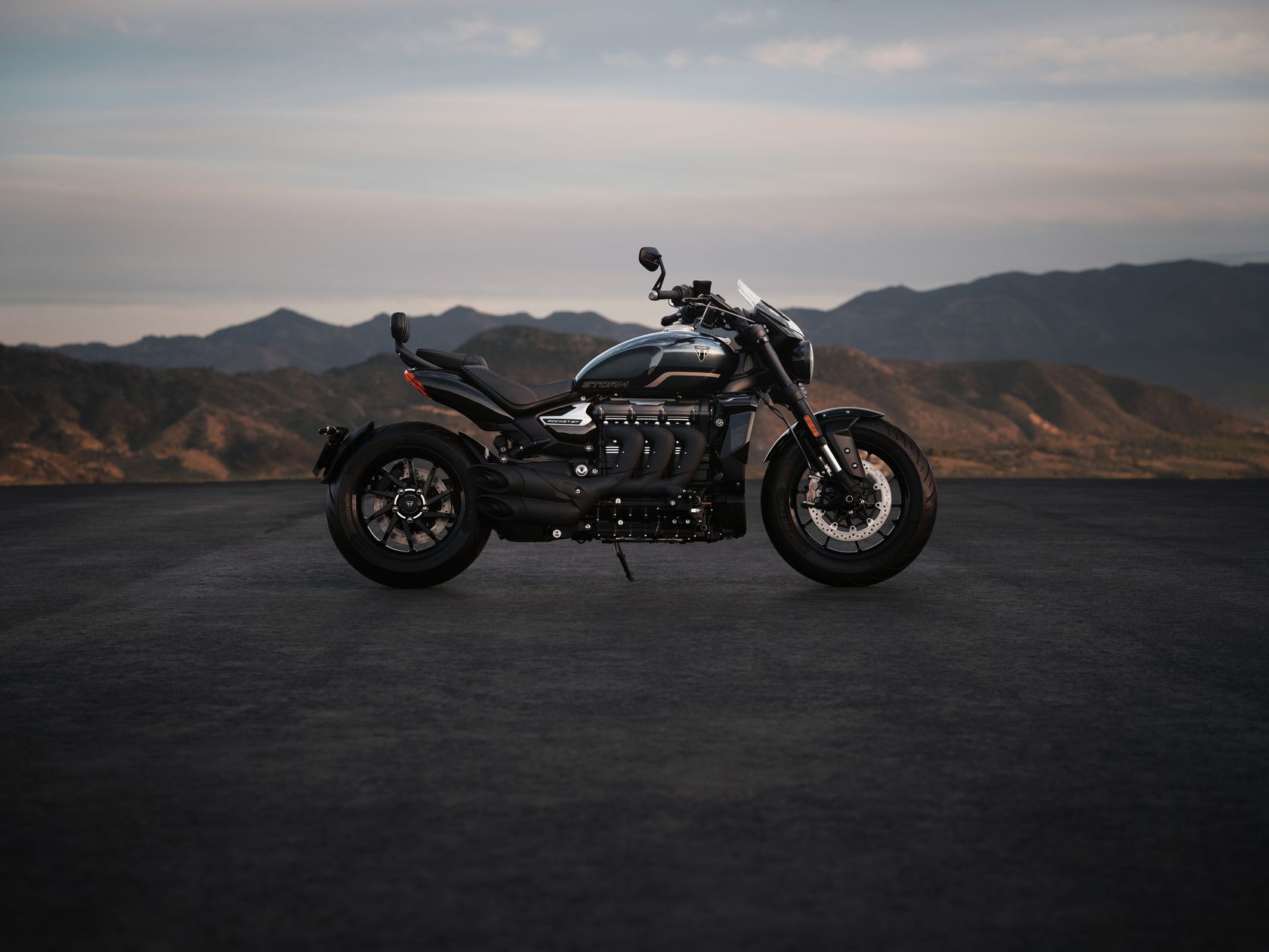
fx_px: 2310
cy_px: 476
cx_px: 634
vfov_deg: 23.3
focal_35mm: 63
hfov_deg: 30.7
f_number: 4
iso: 100
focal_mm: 80
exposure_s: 1/80
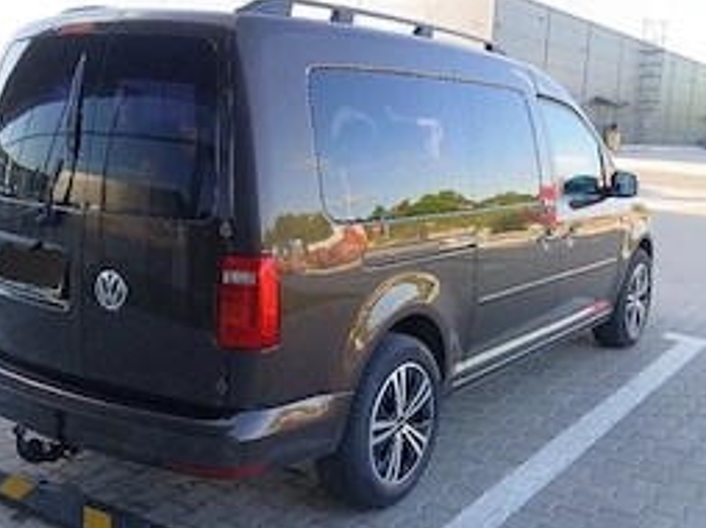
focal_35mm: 41
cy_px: 306
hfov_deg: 45.8
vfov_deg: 35.0
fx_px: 835
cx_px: 345
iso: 40
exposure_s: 1/100
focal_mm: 3.98
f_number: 1.8
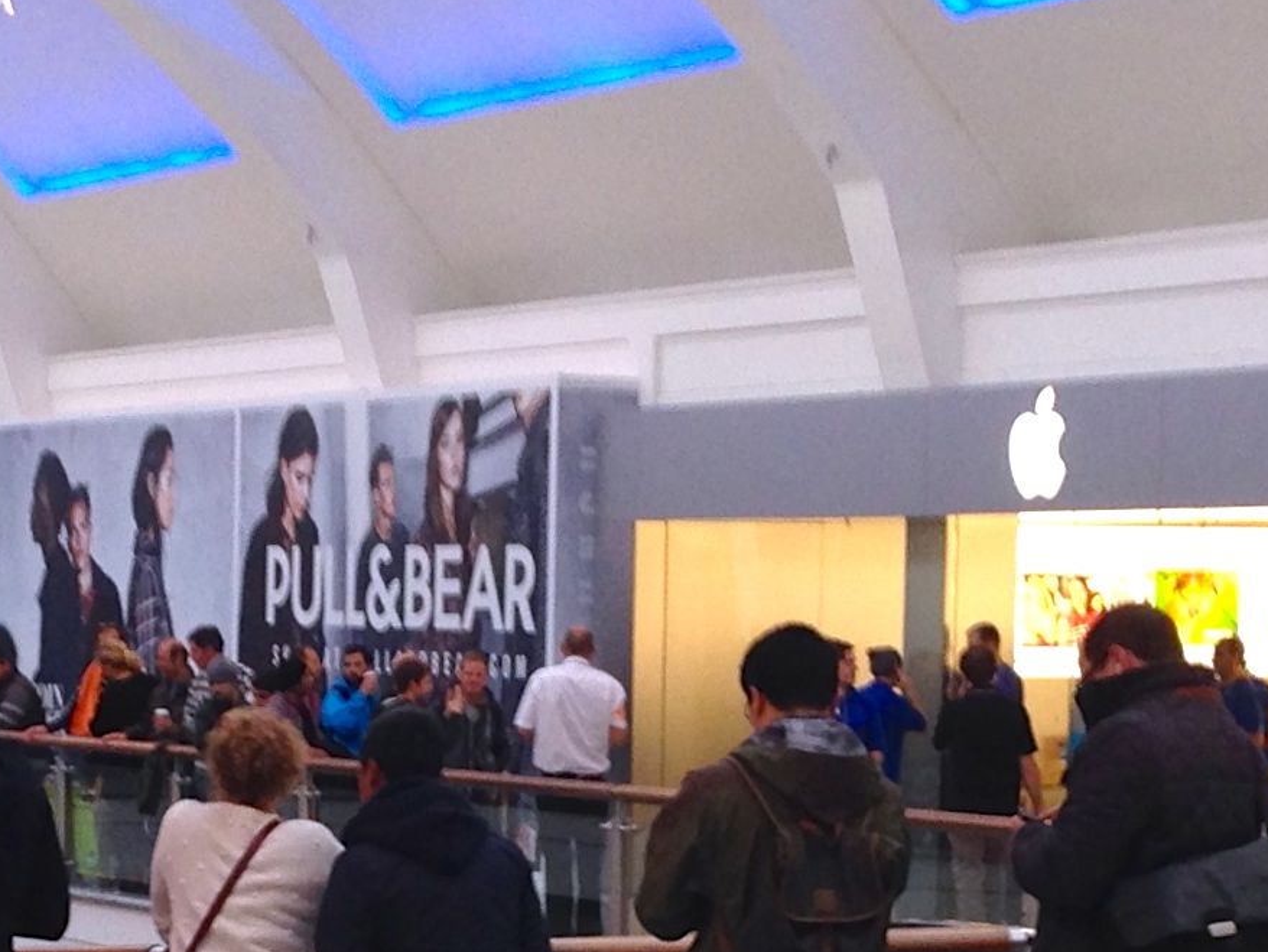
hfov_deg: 16.2
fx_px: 4433
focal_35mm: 121
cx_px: 256
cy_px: 955
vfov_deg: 12.1
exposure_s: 1/60
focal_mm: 4.12
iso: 64
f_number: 2.4
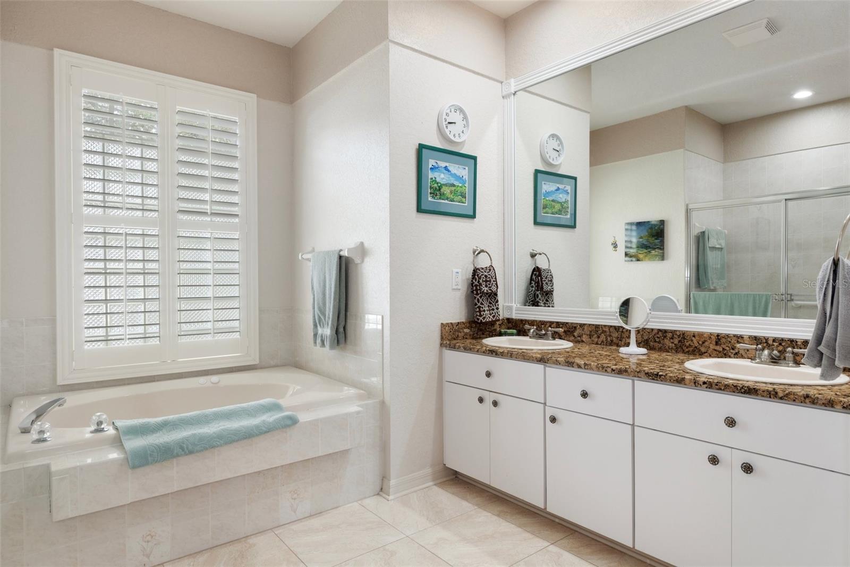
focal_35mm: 21
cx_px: 425
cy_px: 284
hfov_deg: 81.2
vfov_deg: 59.5
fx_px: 496
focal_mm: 14
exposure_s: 1/1.43
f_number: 8
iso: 320
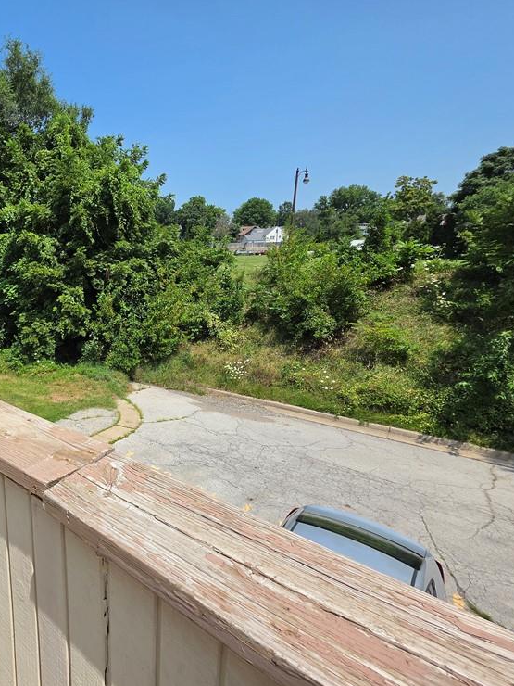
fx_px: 356
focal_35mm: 18
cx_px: 53
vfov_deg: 87.8
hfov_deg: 60.7
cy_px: 339
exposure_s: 1/1700
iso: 32
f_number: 1.9
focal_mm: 2.2
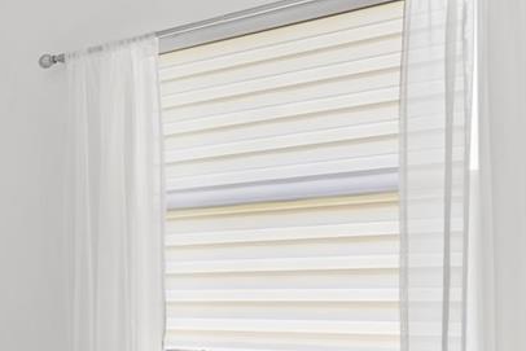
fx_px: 921
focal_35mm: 63
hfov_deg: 24.2
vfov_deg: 21.0
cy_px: 337
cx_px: -284
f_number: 7.1
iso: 64
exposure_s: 1/1.25
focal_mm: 16
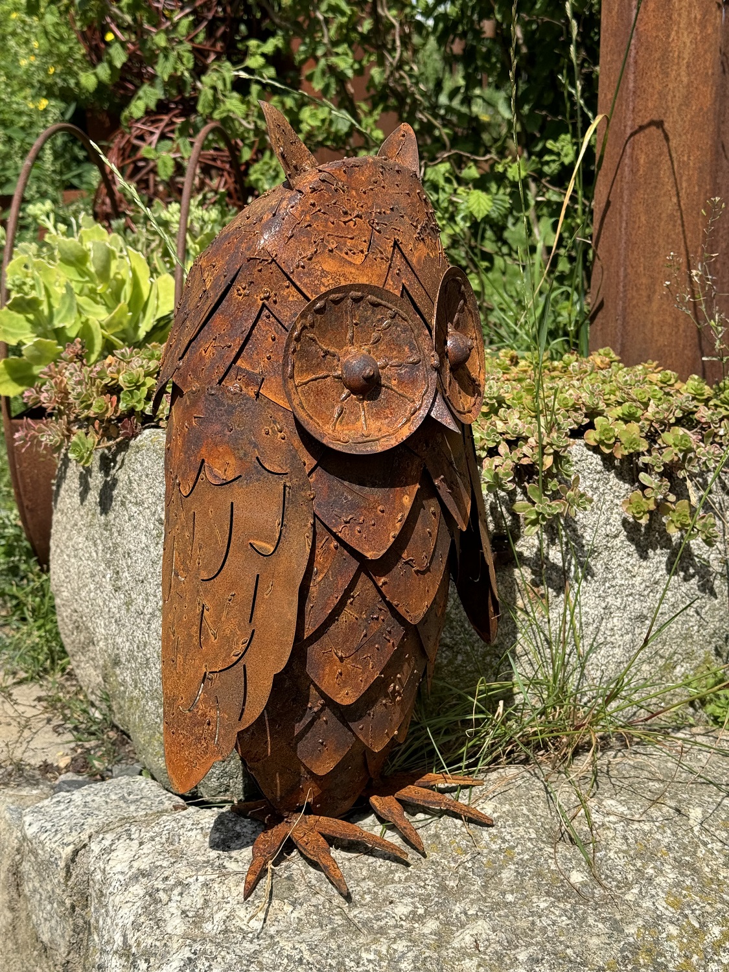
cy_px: 486
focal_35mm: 48
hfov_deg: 30.3
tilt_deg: -11.8
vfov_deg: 39.7
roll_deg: -0.2
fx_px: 1348
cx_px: 364
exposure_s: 1/3425
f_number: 1.78
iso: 64
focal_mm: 6.76
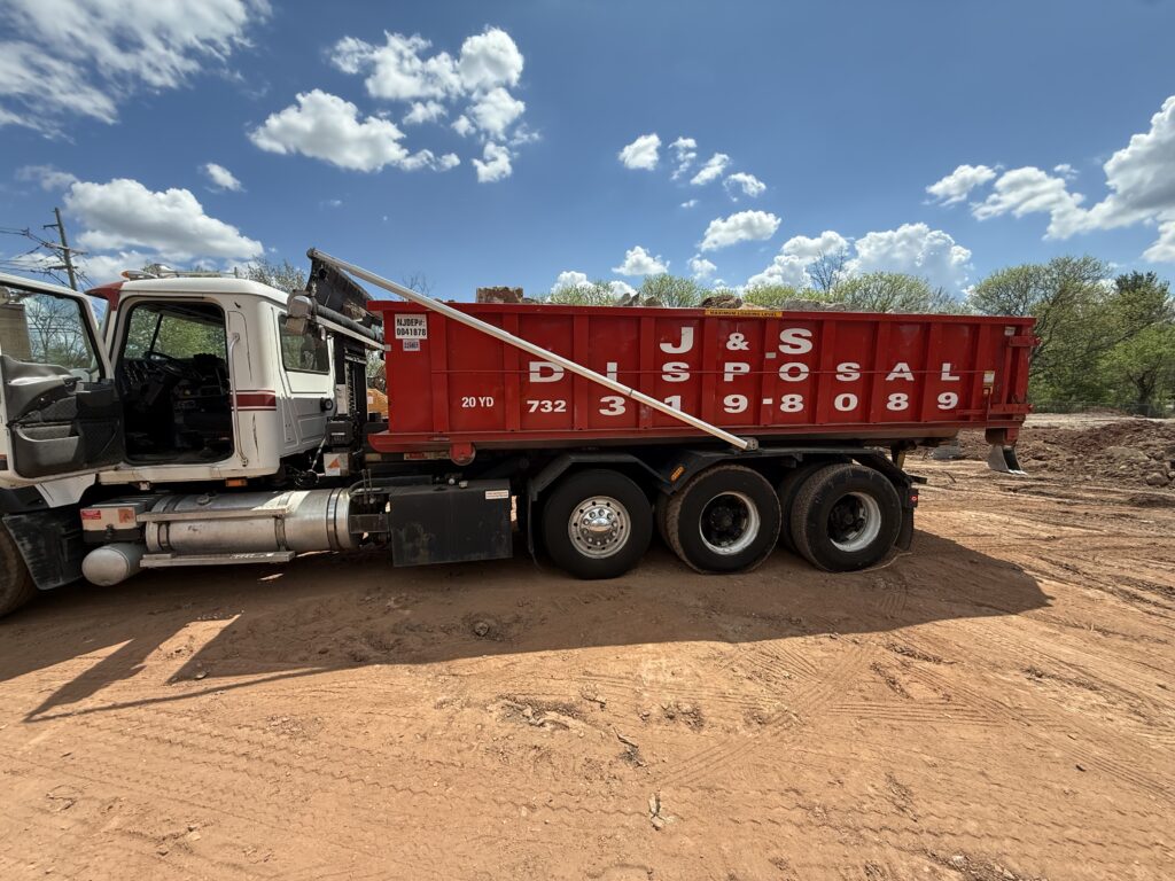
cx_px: 588
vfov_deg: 85.7
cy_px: 440
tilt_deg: -4.8
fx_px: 475
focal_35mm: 14
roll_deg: -0.2
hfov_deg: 102.1
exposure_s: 1/1285
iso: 64
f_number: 2.2
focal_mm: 2.22
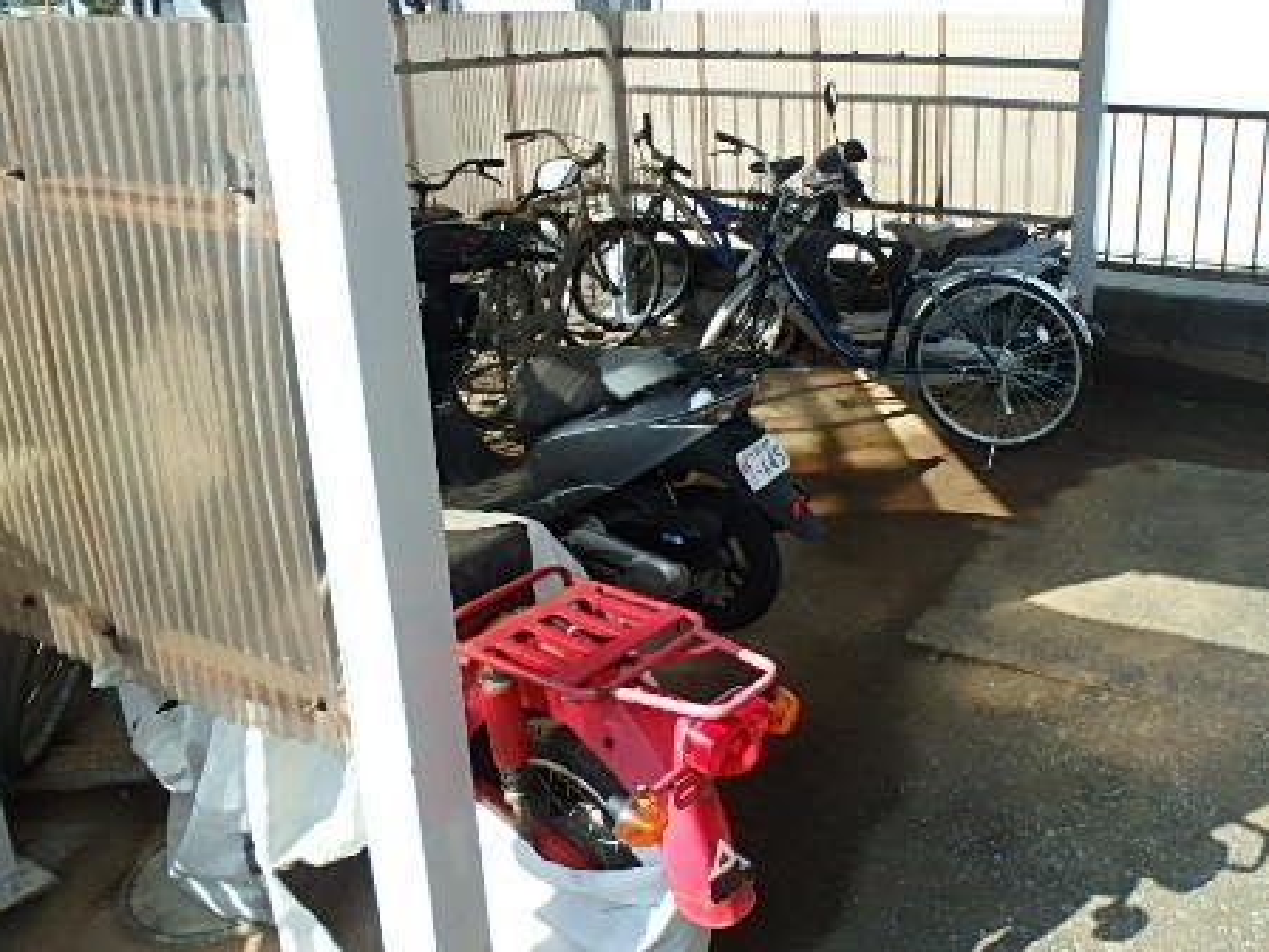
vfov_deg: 46.4
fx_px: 1100
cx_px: 858
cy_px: 363
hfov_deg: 58.4
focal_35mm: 30
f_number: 3.5
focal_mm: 3.7
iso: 125
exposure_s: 1/400
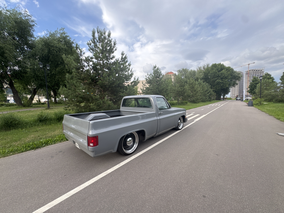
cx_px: 142
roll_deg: +1.4
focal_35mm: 14
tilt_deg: -1.2
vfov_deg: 85.7
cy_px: 106
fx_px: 115
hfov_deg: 102.1
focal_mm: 2.22
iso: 40
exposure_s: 1/390
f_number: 2.2
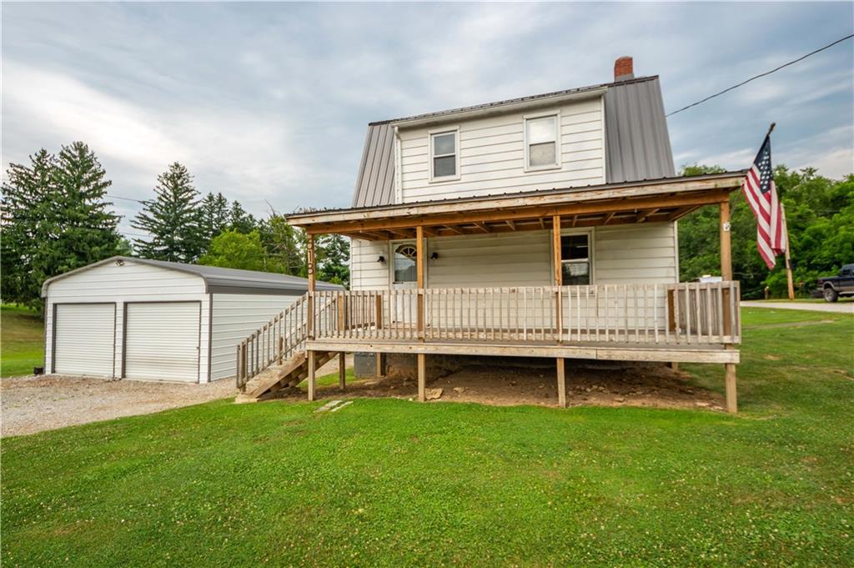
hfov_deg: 95.0
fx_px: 391
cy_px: 284
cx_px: 427
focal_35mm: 16
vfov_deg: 72.0
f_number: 6.3
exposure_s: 1/100
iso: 100
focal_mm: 11
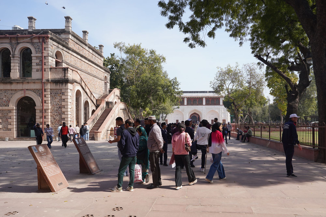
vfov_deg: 53.1
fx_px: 217
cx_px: 163
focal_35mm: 24
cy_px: 108
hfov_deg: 73.7
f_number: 10
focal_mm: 24
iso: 100
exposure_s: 1/100
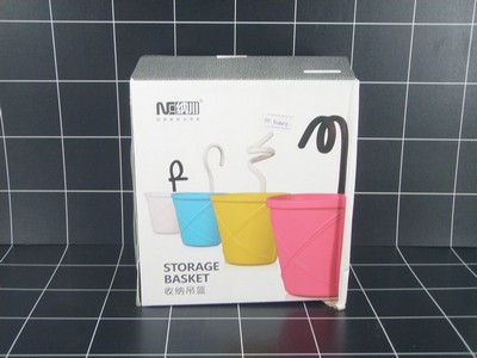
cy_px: 179
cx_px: 238
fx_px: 703
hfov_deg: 37.5
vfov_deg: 28.6
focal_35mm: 51
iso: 200
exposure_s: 1/25
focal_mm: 9.13
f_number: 4
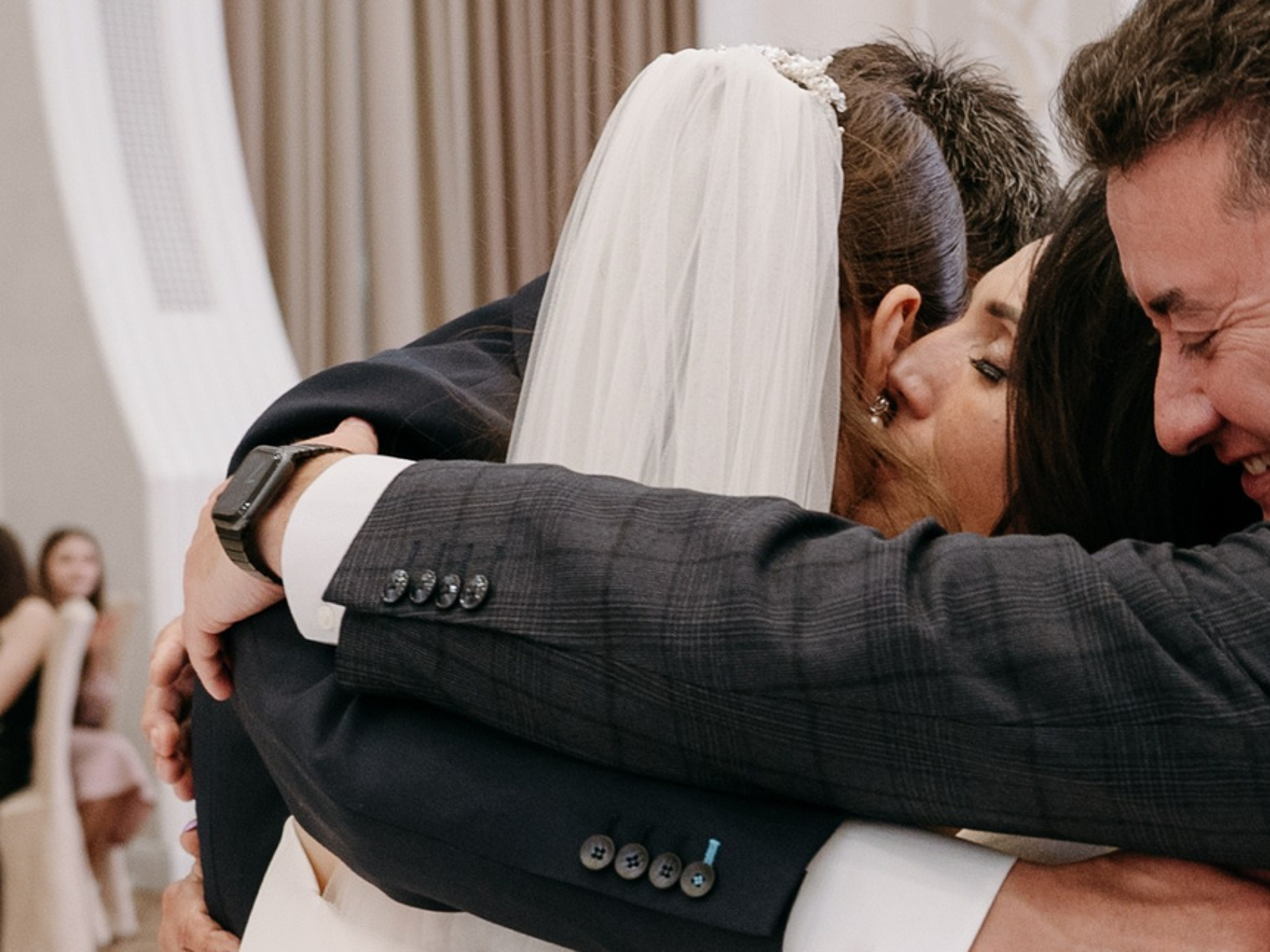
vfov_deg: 16.6
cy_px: 963
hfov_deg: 22.3
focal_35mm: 87
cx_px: 979
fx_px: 3192
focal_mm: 24
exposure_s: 1/200
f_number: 2.8
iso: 1250
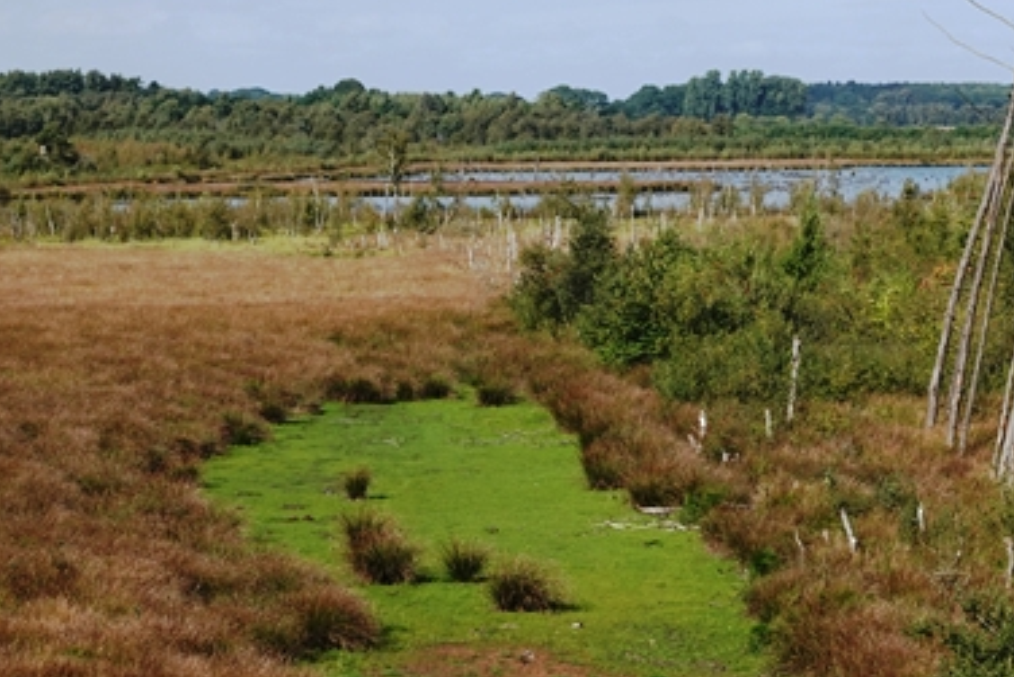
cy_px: 179
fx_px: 3550
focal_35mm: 126
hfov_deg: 16.2
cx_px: 647
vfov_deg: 10.9
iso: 100
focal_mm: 27.24
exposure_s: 1/250
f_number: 8
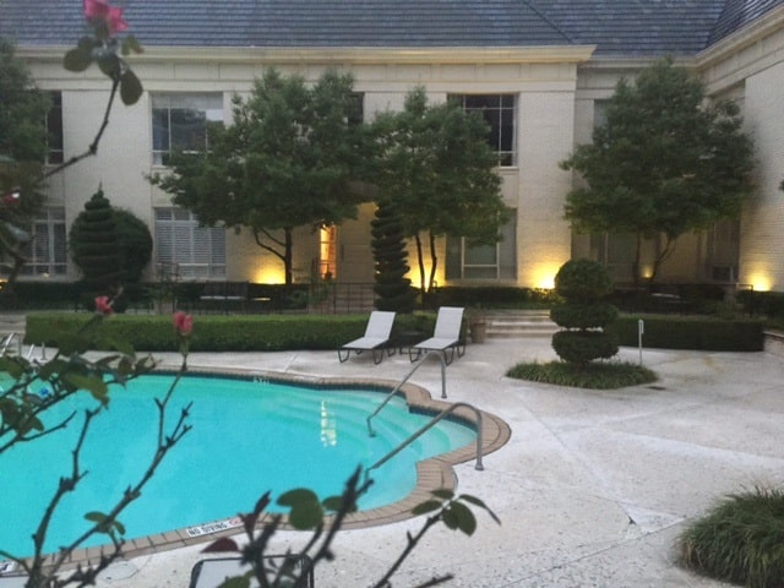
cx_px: 392
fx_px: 657
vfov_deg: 48.2
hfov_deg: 61.7
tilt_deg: -3.0
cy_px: 294
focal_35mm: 29
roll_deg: -0.9
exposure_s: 1/4
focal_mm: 4.15
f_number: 2.2
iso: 100
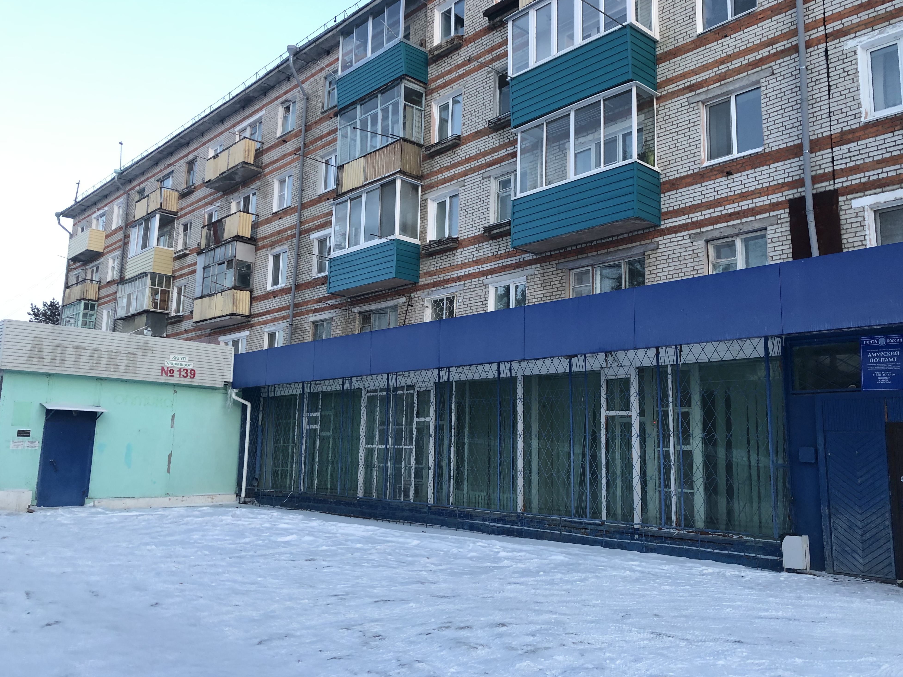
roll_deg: -2.2
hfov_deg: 61.7
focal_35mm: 29
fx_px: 757
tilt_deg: +9.7
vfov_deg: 48.2
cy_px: 342
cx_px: 460
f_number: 1.8
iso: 25
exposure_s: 1/30
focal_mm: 4
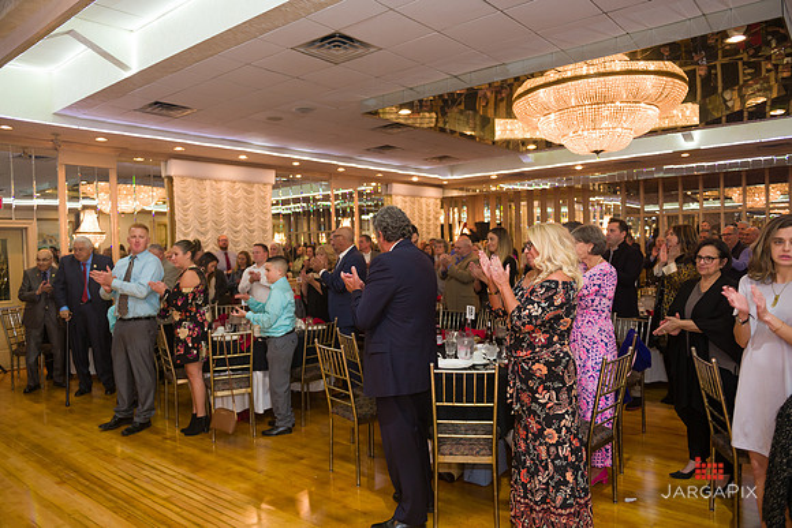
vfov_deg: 49.6
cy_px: 264
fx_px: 572
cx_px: 396
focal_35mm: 26
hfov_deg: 69.4
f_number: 3.2
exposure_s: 1/125
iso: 1000
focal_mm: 26
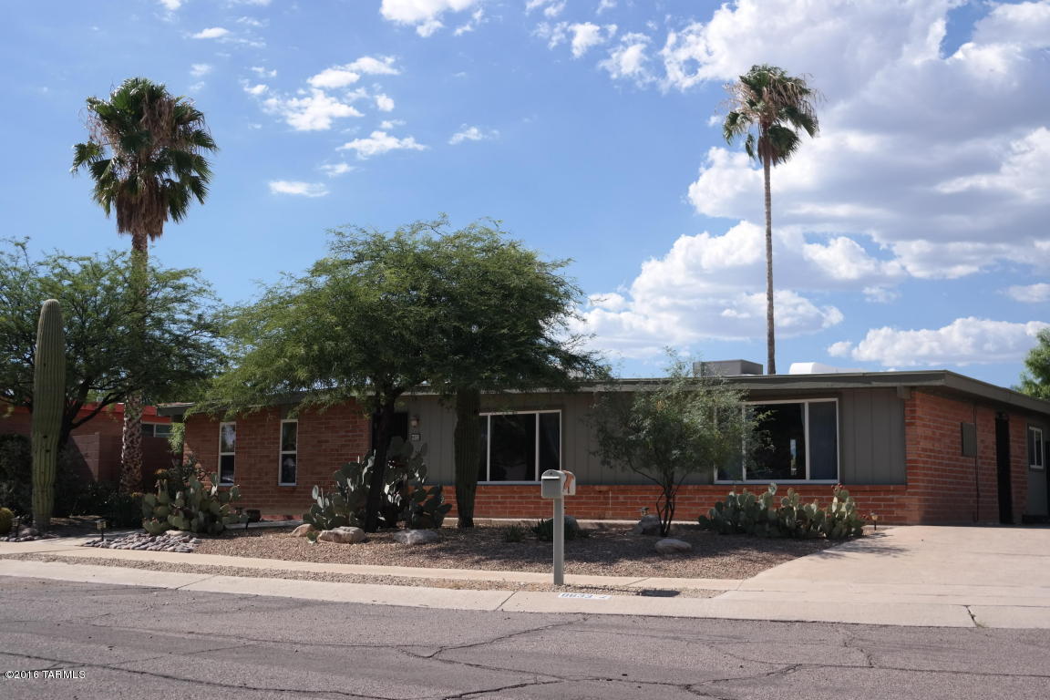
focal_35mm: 43
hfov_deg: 45.4
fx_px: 1254
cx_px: 525
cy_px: 350
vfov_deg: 31.2
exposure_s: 1/1000
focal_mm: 28
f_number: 4
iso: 100
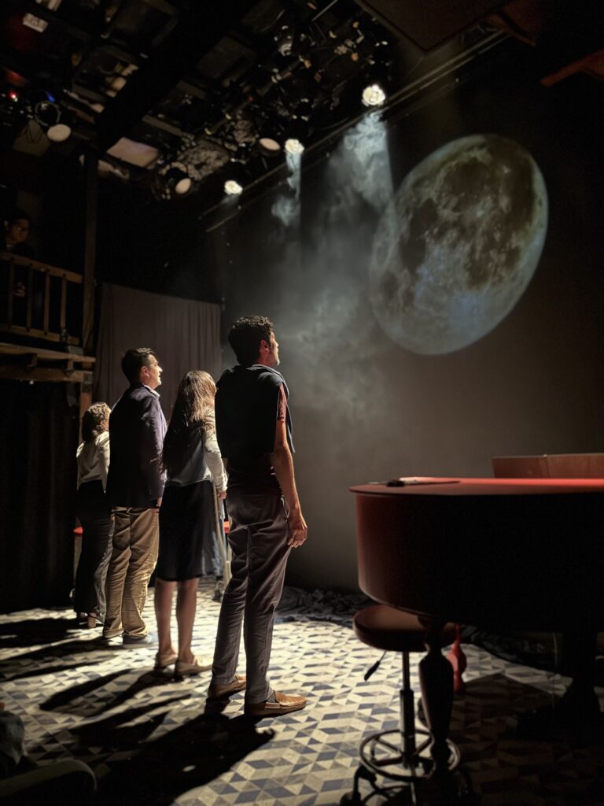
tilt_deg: +5.0
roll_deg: +1.8
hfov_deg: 56.8
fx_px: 558
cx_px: 302
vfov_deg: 71.6
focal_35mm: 24
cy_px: 403
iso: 2000
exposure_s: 1/20
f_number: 1.78
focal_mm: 6.76
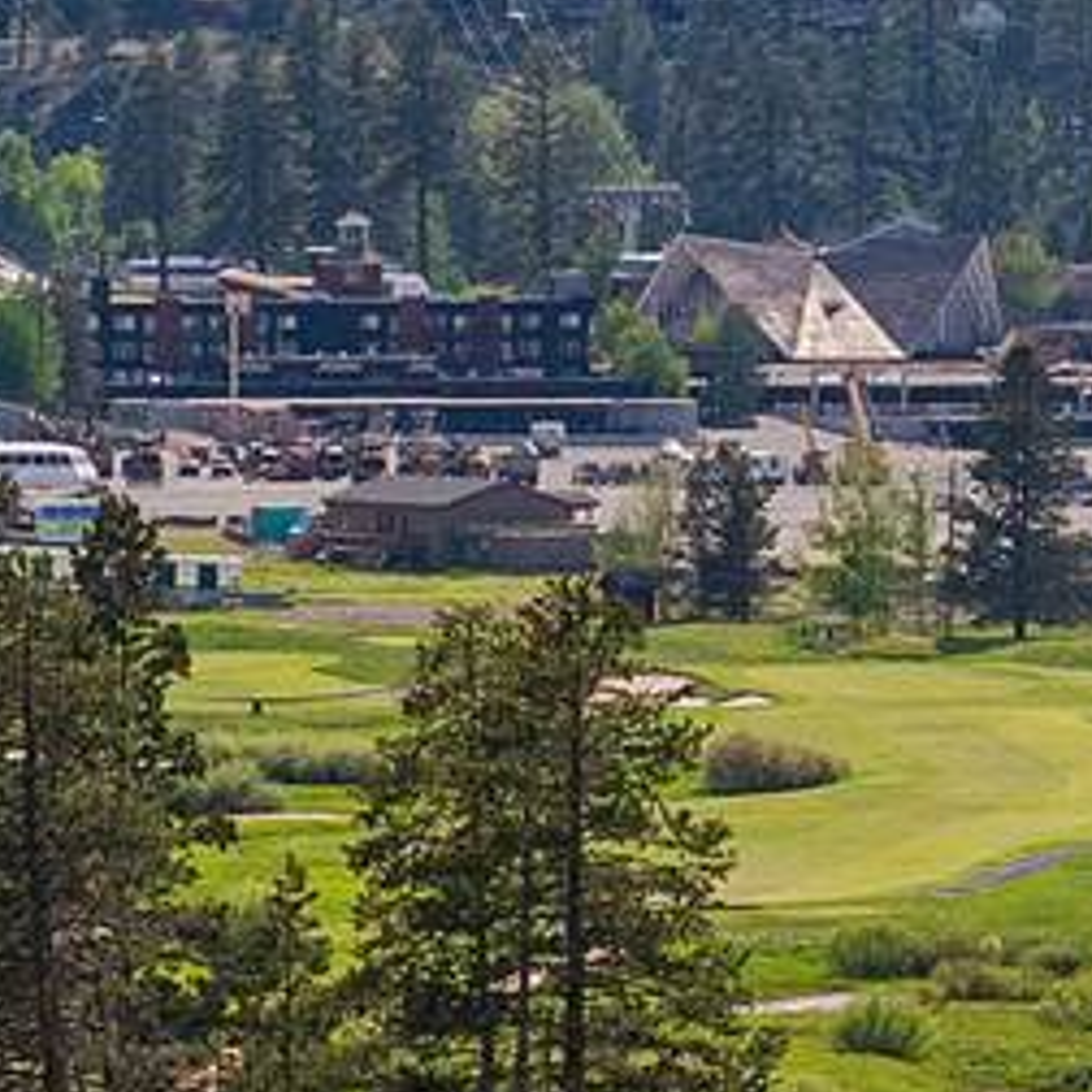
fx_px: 12741
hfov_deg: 4.9
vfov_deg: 4.9
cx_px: -654
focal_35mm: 357
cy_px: 689
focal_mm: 46
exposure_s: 1/640
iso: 500
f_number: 9
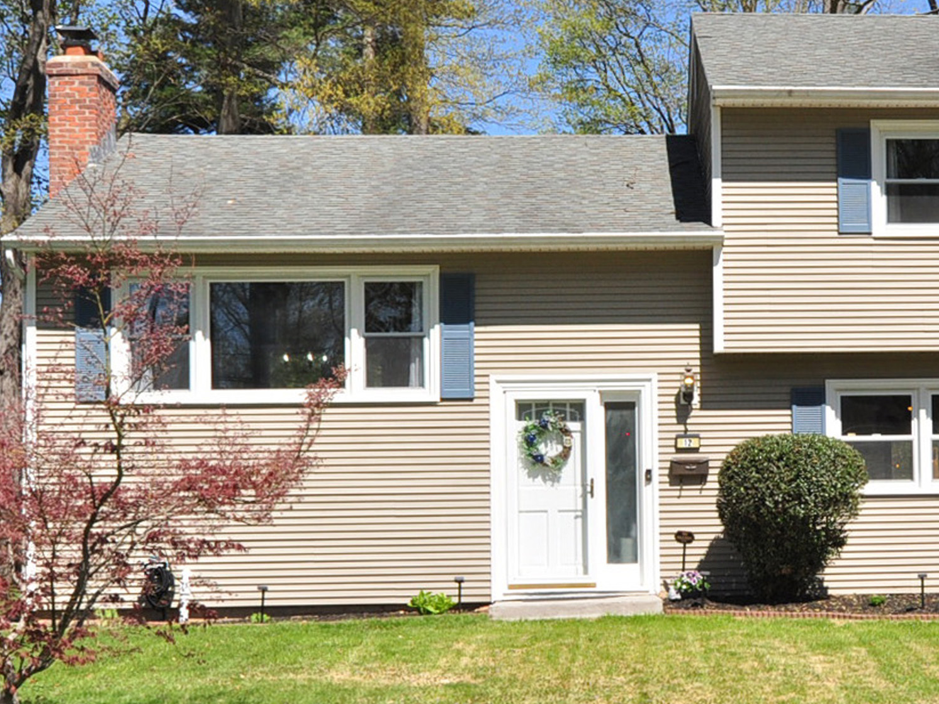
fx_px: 1519
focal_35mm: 56
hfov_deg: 33.4
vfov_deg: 26.1
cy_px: 394
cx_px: 739
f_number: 8
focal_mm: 20
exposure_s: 1/500
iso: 250
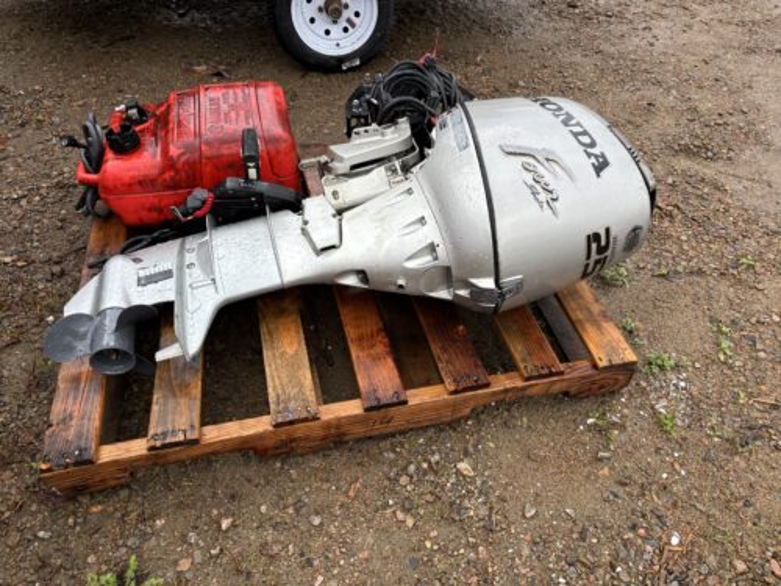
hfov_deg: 67.3
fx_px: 587
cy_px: 293
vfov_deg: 53.1
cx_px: 390
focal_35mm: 26
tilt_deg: -46.1
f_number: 1.6
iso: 50
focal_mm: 5.96
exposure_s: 1/662
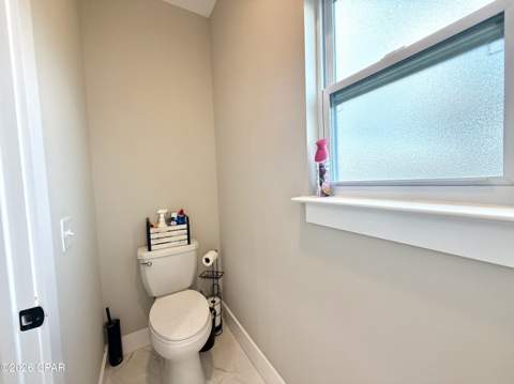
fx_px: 208
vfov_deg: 85.6
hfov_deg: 102.1
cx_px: 257
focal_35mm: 14
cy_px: 192
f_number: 2.2
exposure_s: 1/120
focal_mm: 2.22
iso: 160
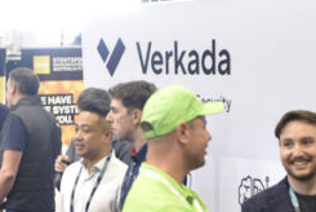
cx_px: 90
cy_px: 283
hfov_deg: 14.0
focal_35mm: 146
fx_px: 1283
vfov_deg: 9.3
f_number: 2.2
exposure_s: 1/60
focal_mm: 35
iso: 800
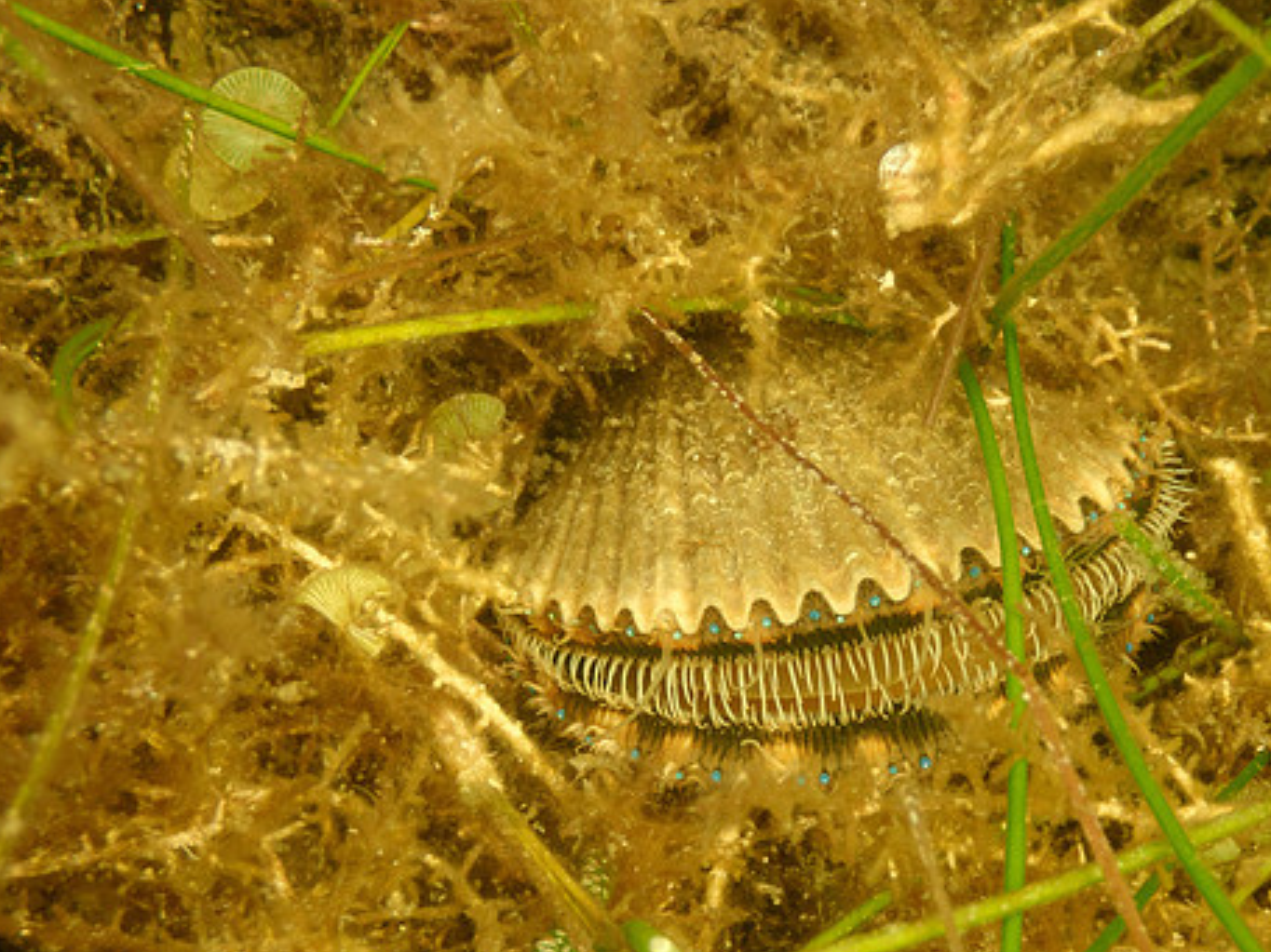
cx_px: 771
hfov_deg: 24.7
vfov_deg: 18.6
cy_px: 574
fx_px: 2900
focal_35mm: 79
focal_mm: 11.09
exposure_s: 1/100
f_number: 3.6
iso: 200
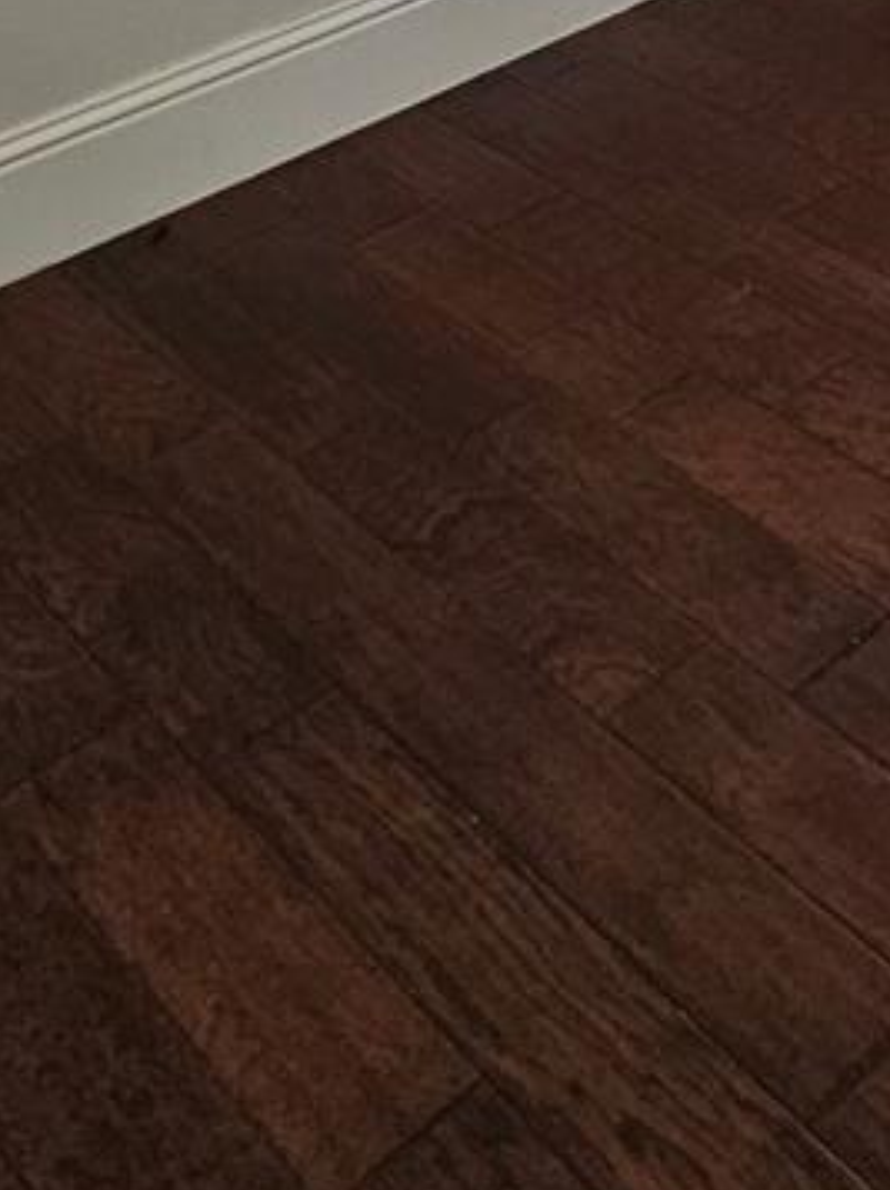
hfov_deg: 22.2
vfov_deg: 22.9
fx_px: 1923
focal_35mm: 56
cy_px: -847
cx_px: 1273
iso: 50
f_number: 2.2
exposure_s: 1/133
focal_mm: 2.2
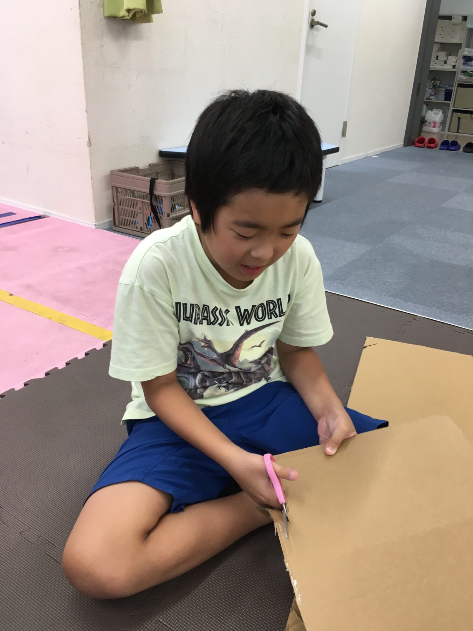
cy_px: 316
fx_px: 528
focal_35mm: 29
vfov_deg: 61.7
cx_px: 236
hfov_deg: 48.2
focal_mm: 4.15
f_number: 2.2
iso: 50
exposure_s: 1/30
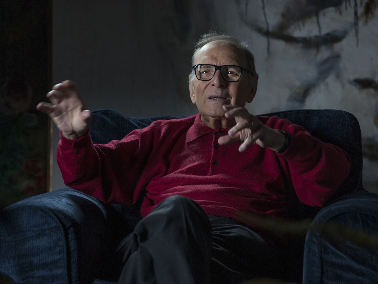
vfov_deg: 10.9
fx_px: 1485
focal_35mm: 136
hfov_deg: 14.5
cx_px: 210
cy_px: 142
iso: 800
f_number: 4.5
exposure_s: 1/100
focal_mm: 125
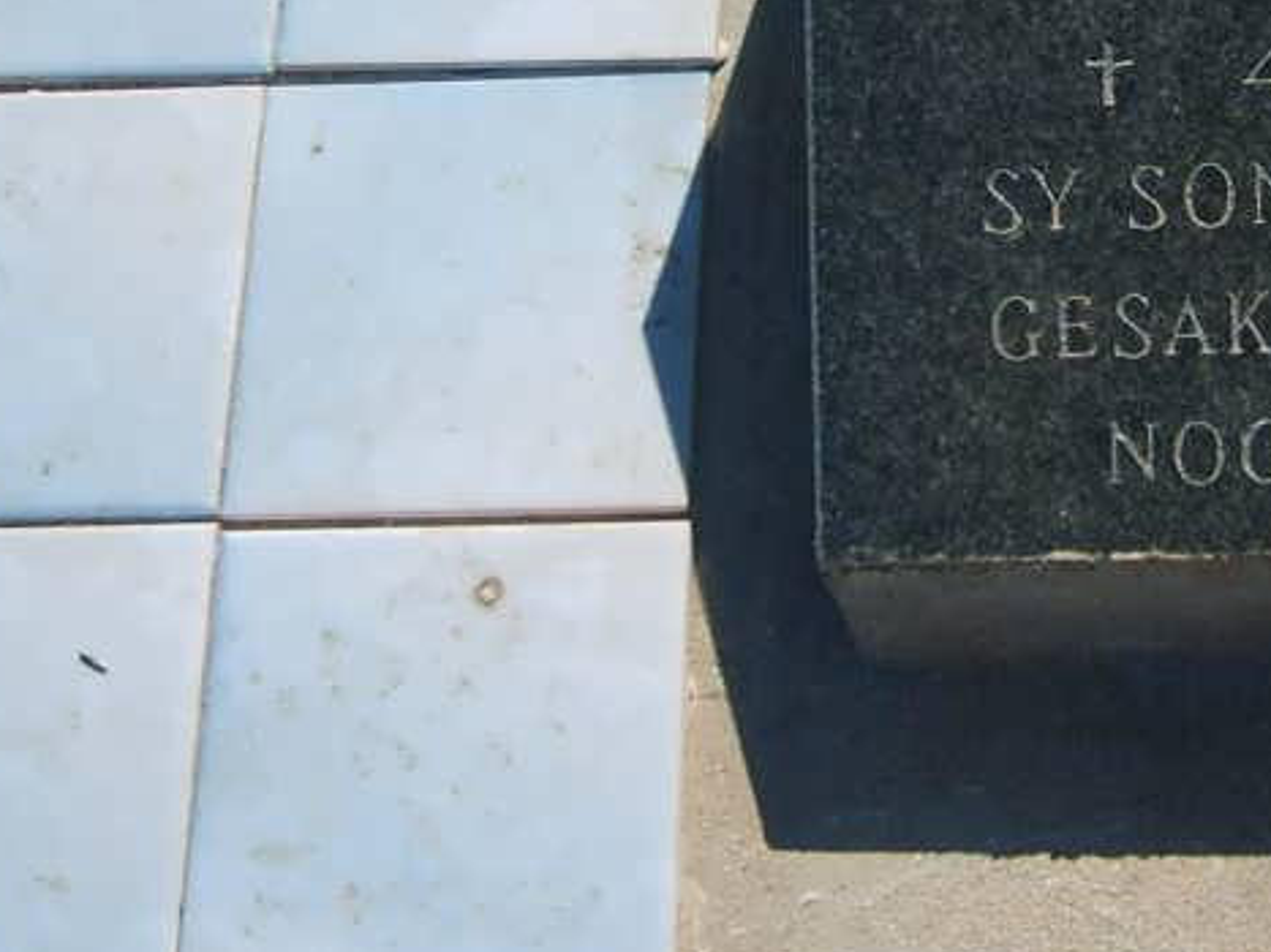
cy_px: -92
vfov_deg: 16.0
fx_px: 3304
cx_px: 1203
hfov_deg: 21.2
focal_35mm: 90
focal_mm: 5.8
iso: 50
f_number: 7.1
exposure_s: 1/250
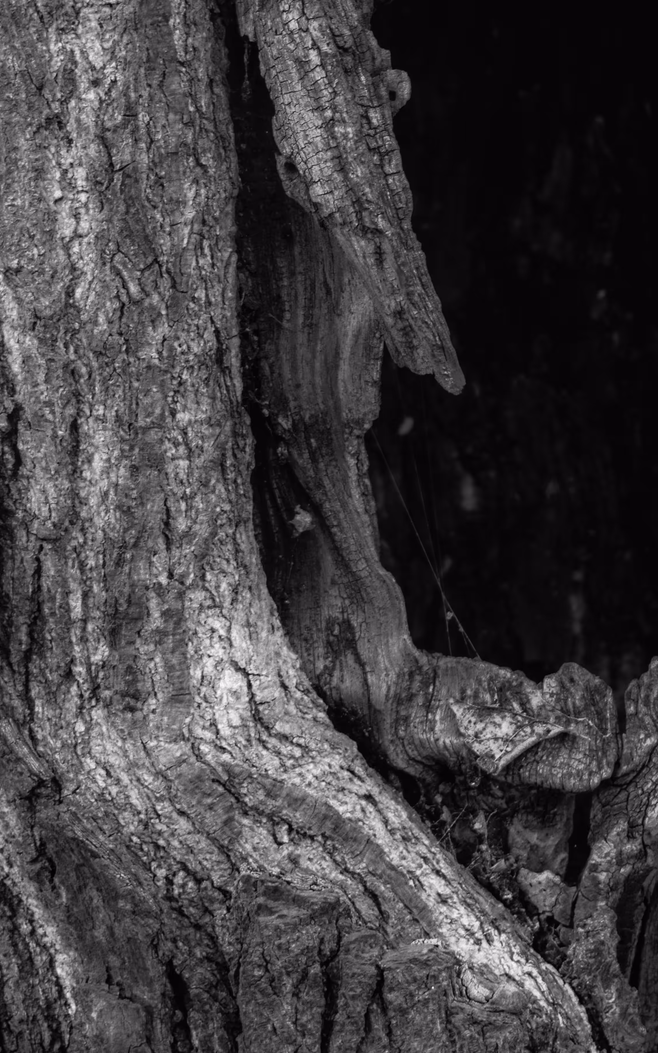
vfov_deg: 20.5
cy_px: 378
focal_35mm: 101
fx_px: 2898
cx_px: 564
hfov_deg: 12.9
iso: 100
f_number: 5.6
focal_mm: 40
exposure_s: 1/40
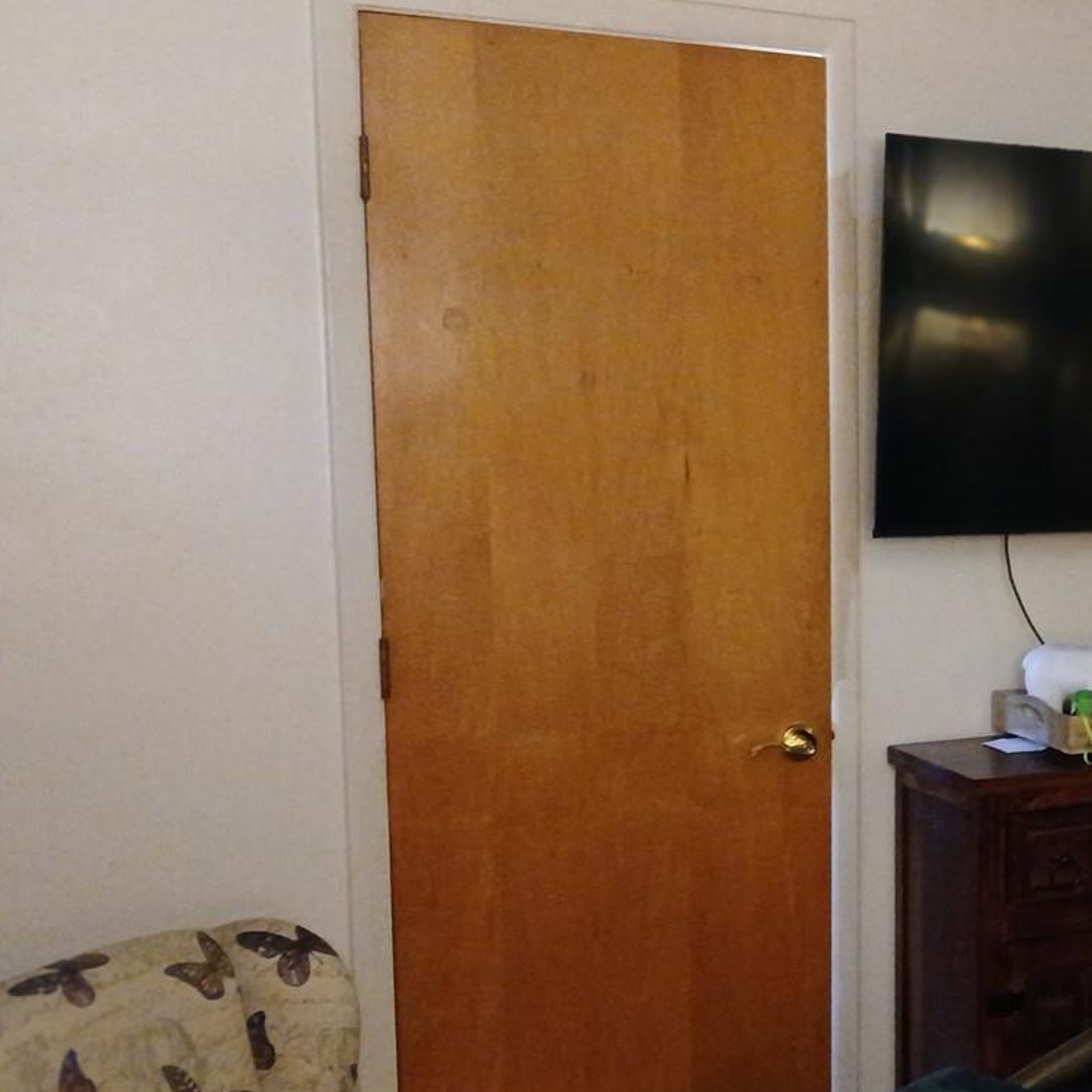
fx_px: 1749
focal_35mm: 49
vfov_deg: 34.6
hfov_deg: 32.7
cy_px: 635
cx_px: 1010
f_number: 1.8
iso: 800
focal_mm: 3.98
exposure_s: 1/15
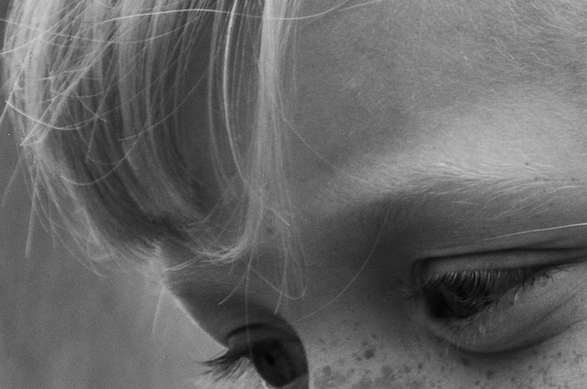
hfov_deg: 2.0
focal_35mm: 1025
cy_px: 110
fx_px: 16683
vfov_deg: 1.3
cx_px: 858
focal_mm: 185
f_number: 6.3
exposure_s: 1/1600
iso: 400
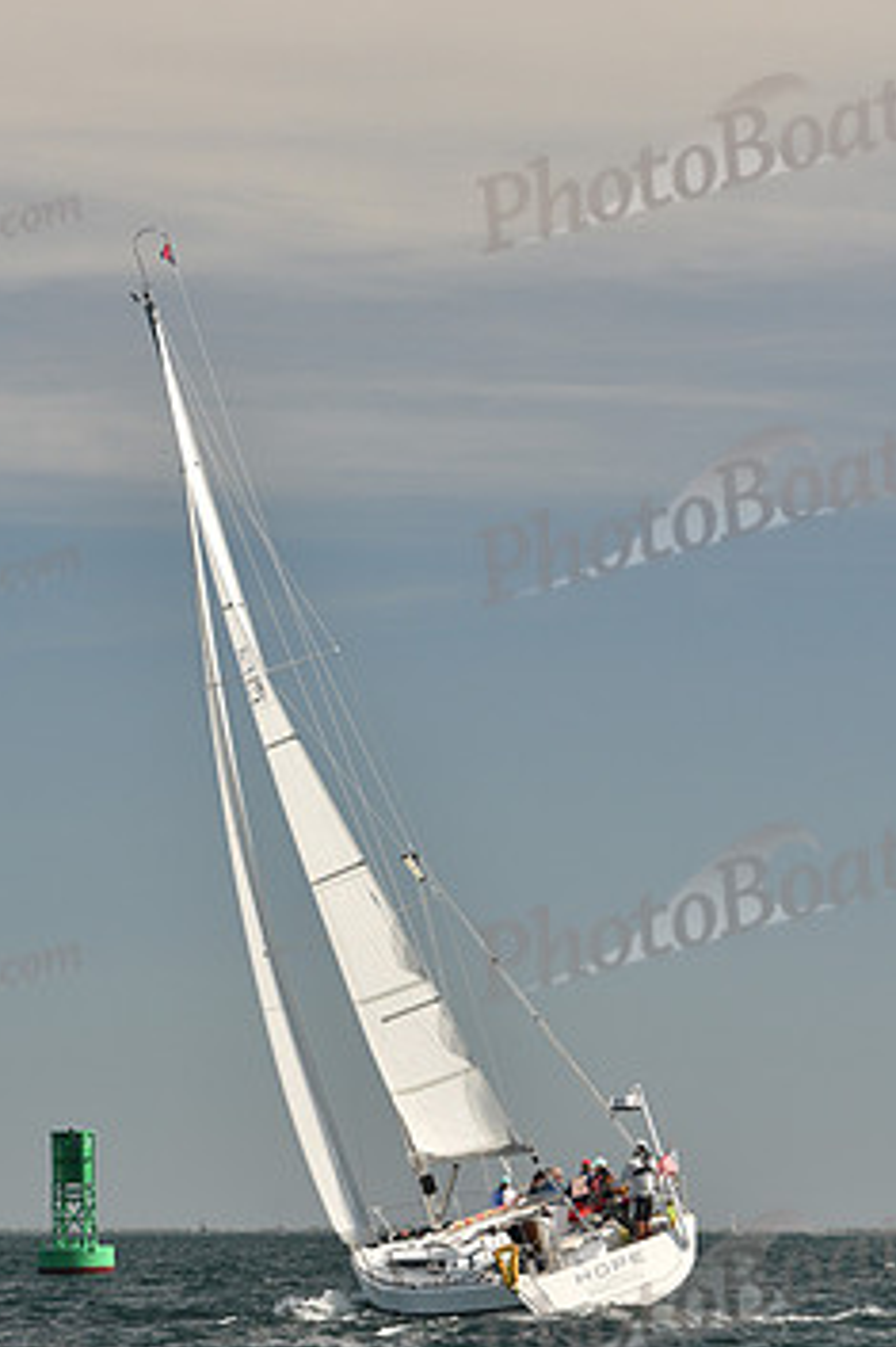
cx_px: 280
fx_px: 8295
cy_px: 759
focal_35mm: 222
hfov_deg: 6.2
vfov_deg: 9.3
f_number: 5.6
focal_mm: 135
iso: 250
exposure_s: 1/640
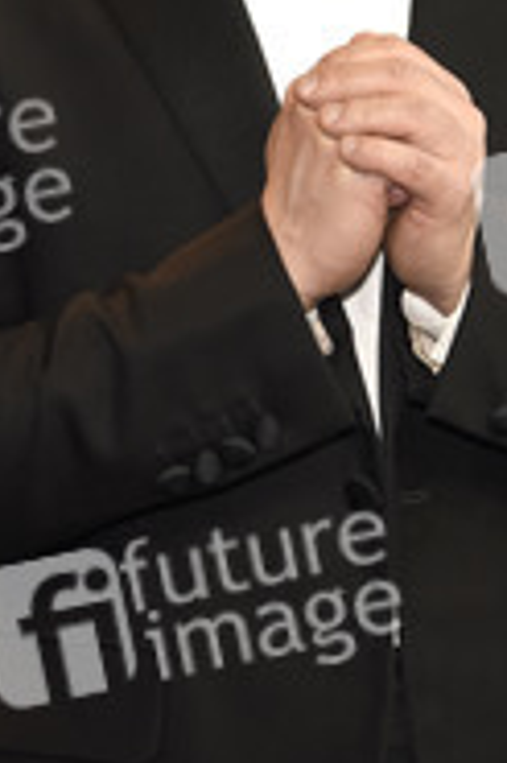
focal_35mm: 356
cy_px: -8
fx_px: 7534
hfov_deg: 3.9
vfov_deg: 5.8
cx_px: 309
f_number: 3.5
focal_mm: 110
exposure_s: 1/400
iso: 640
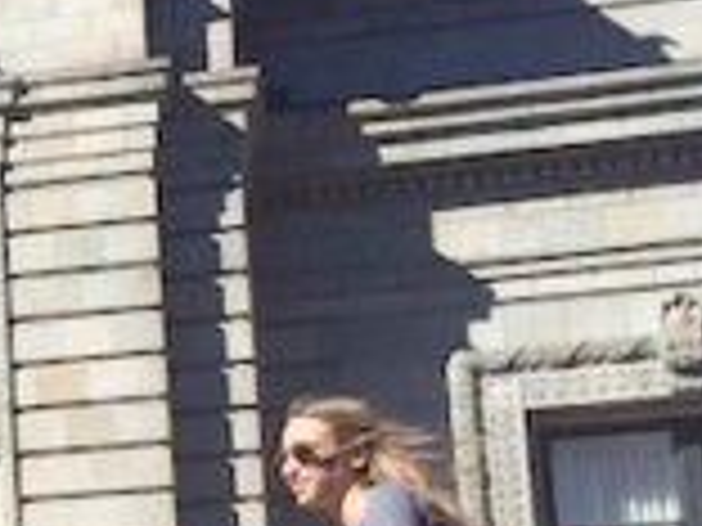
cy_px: 593
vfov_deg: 7.8
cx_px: -1152
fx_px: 3853
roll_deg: -2.2
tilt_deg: +16.4
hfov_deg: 9.0
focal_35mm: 190
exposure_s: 1/2415
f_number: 2.2
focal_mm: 4.15
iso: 32
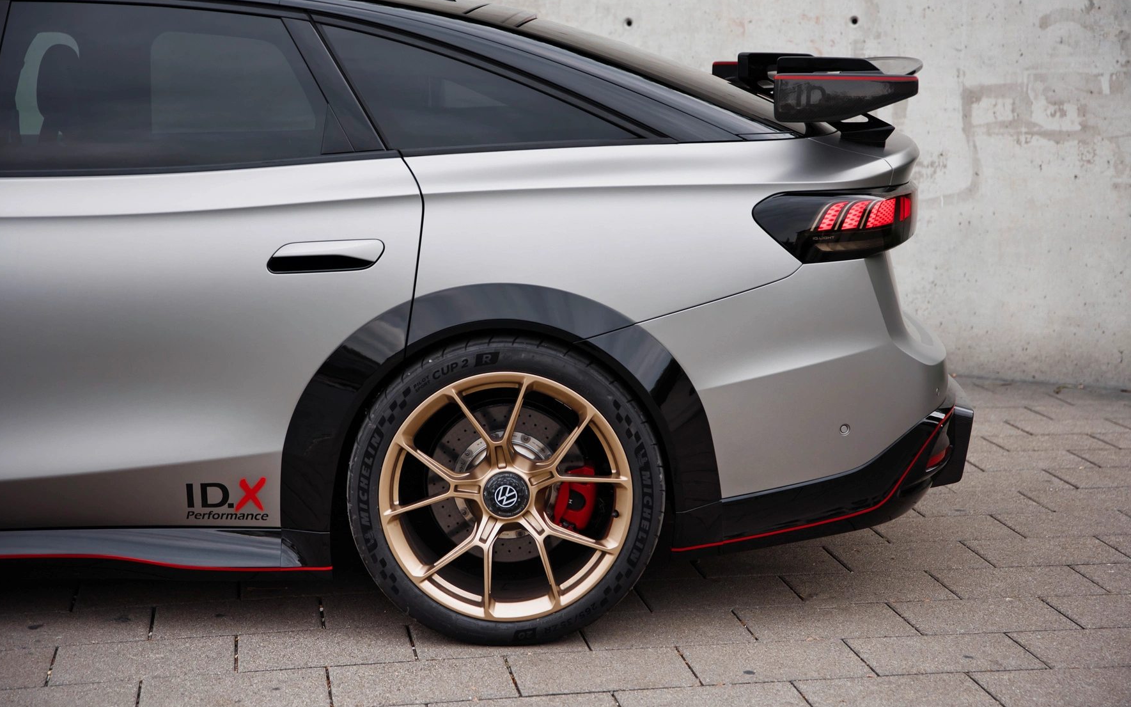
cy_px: 336
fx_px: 1849
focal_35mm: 60
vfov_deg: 21.6
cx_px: 569
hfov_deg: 34.0
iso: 640
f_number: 2.8
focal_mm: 58
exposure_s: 1/200
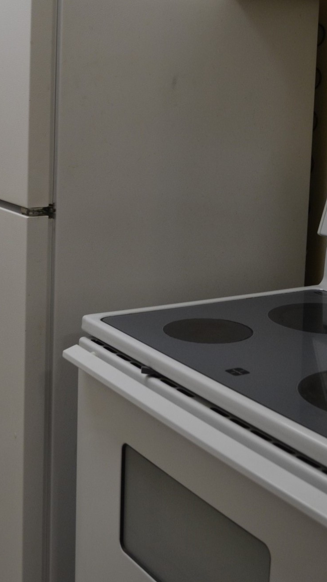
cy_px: 173
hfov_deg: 21.1
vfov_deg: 36.1
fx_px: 879
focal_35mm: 57
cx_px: 174
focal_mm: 22
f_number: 4.5
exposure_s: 1/80
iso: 400
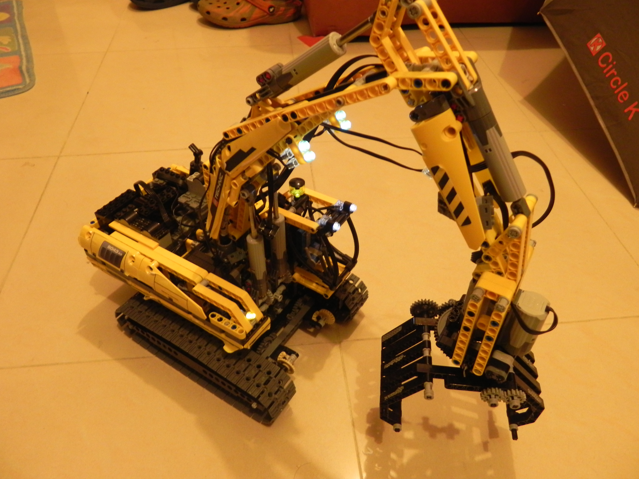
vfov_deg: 48.2
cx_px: 320
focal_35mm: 29
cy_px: 240
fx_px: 535
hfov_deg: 61.7
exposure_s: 1/14
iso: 400
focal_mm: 5.2
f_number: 2.8
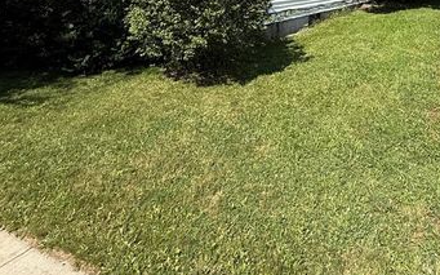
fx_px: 348
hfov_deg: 61.7
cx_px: 320
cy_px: -60
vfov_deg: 34.1
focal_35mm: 29
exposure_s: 1/1698
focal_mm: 2.22
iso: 64
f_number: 2.2
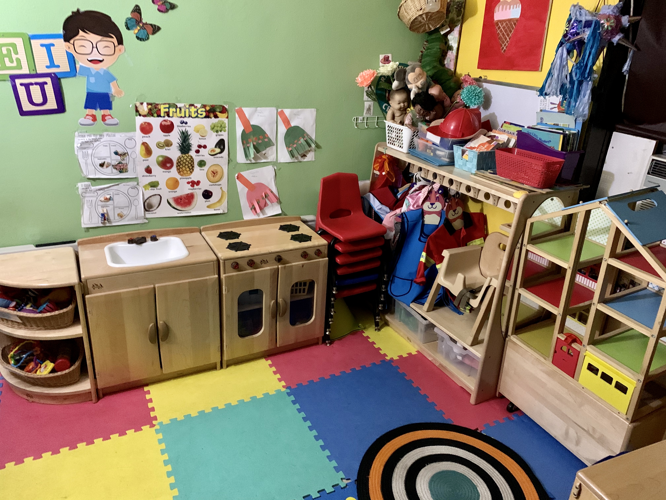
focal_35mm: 26
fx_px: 500
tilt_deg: -24.6
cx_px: 333
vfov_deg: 53.1
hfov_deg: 67.3
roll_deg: -4.5
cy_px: 250
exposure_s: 1/15
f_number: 1.8
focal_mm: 4.25
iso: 800
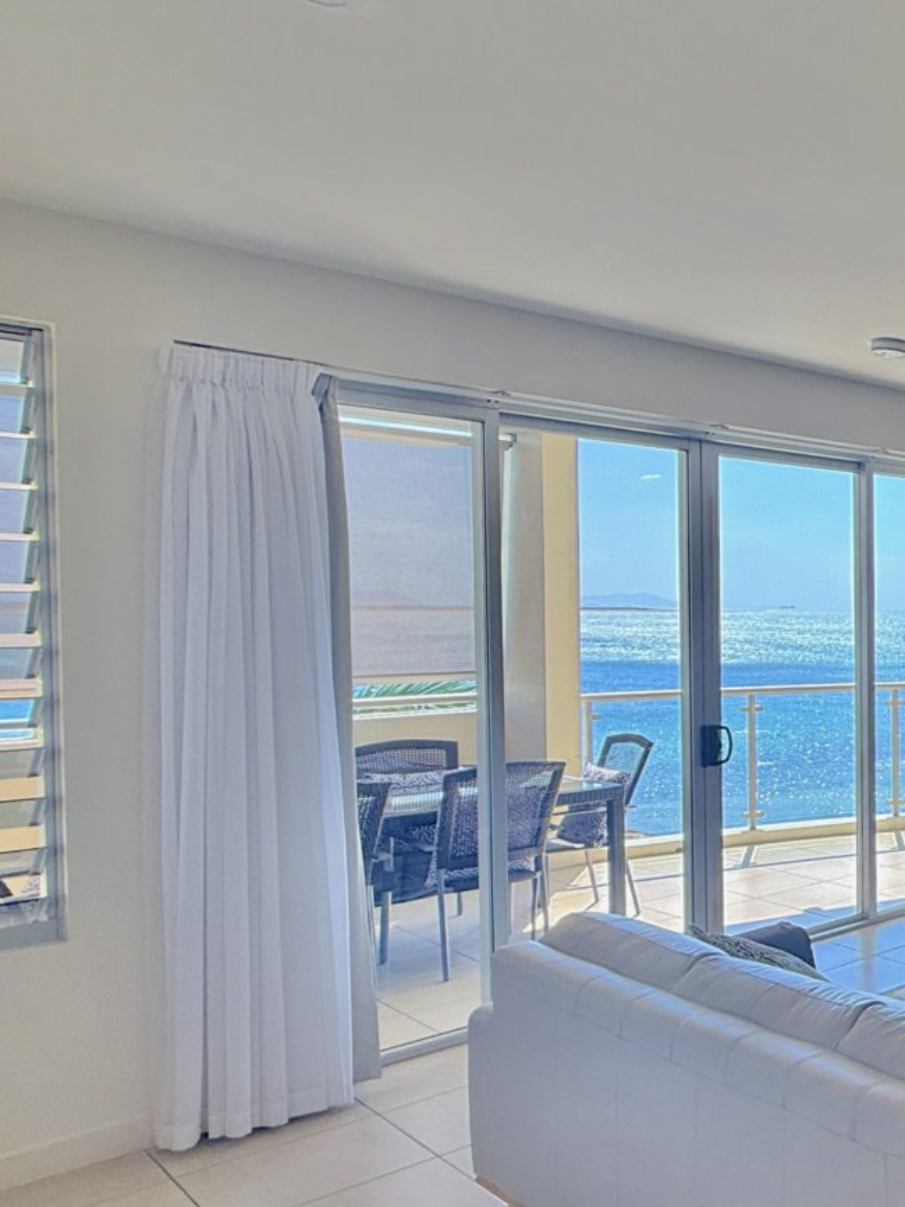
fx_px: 1081
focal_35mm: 31
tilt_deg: -0.9
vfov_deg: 58.3
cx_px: 1261
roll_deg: -0.2
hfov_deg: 31.2
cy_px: 636
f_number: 2.2
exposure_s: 1/164
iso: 64
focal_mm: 2.22
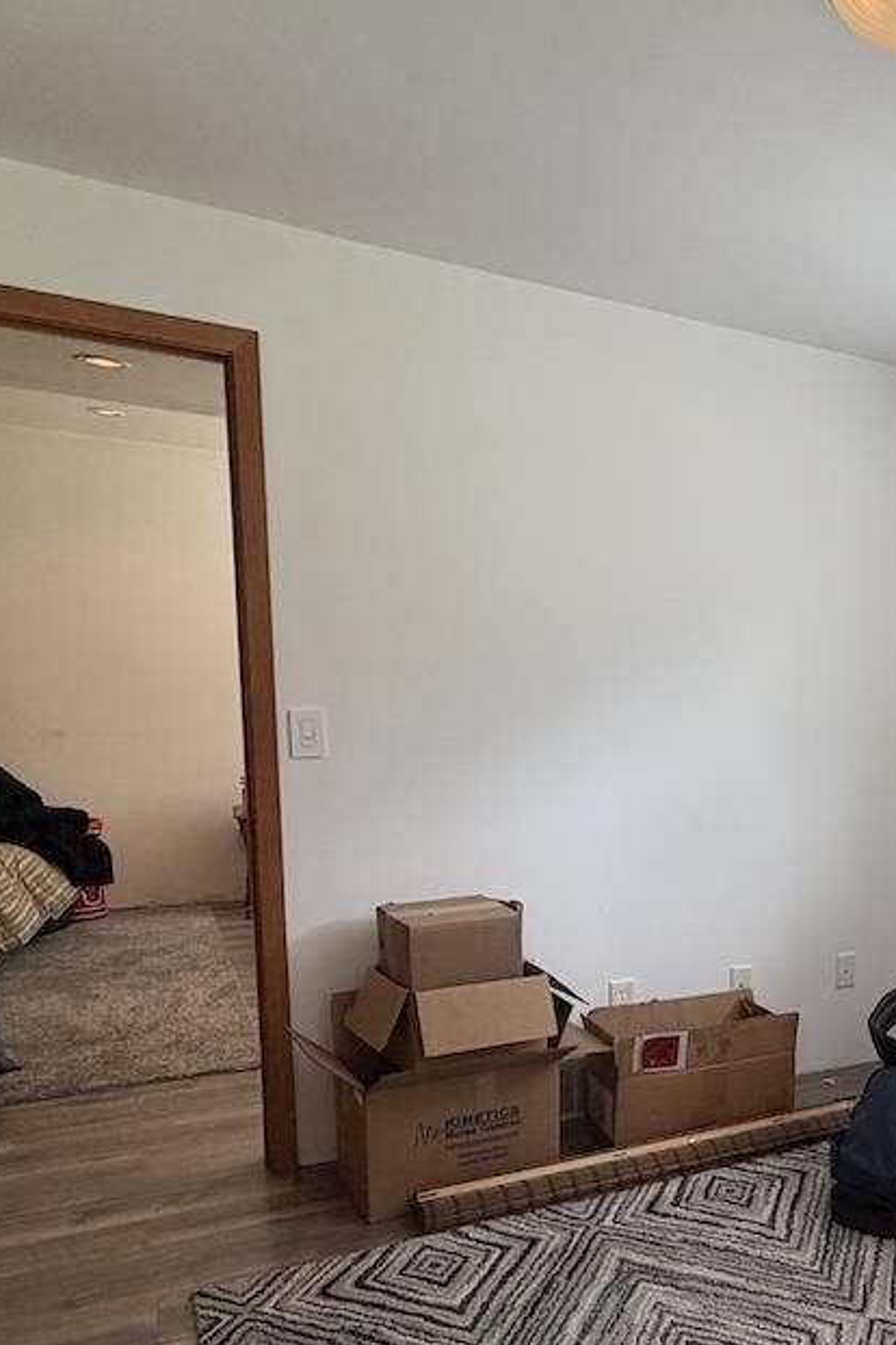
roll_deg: -2.4
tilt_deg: -10.3
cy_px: 866
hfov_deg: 38.8
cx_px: 890
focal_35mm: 30
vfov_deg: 60.8
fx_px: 1120
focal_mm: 2.22
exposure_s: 1/121
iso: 125
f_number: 2.2
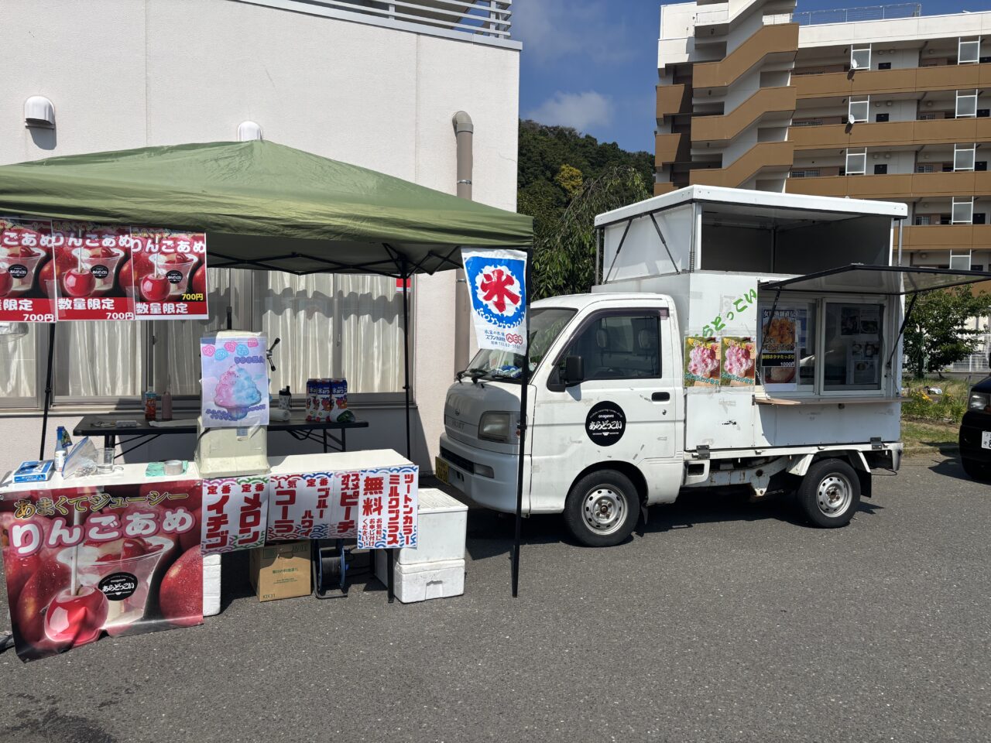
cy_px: 372
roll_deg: -0.8
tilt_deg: -1.8
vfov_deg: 53.1
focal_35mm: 26
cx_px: 496
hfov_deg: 67.3
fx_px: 744
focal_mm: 5.96
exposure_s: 1/6711
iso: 50
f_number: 1.6
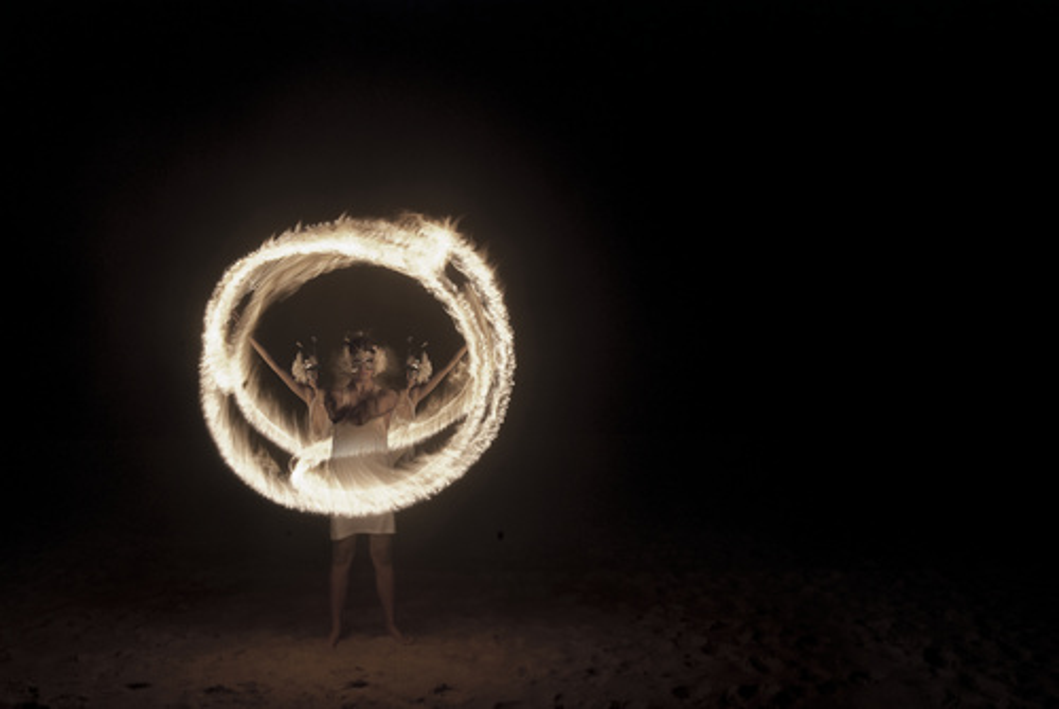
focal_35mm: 39
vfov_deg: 34.3
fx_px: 1149
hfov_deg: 49.5
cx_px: 530
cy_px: 354
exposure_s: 3
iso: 400
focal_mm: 26
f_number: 25
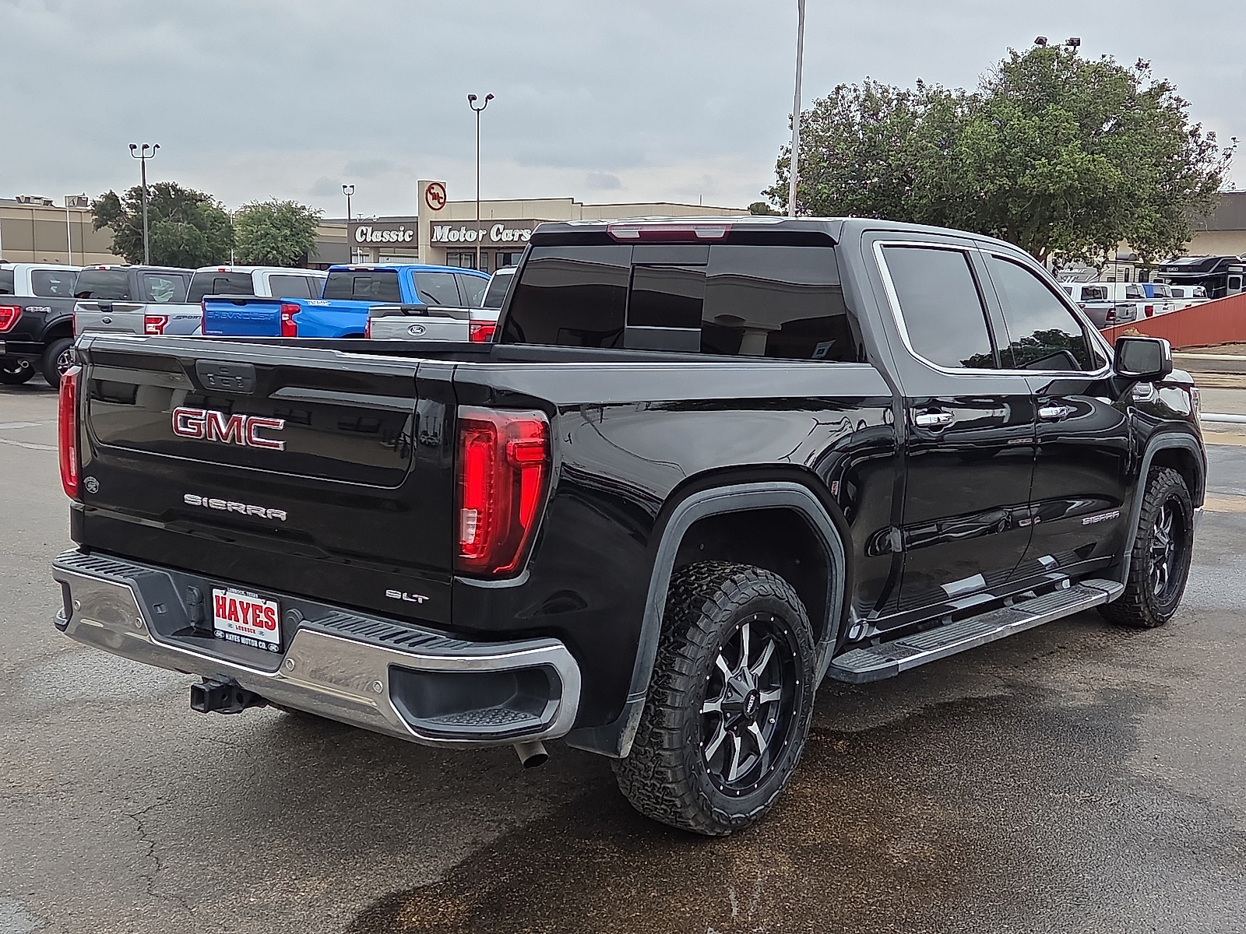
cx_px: 623
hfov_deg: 46.8
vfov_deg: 36.0
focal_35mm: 40
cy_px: 467
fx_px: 1440
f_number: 1.8
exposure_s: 1/625
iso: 25
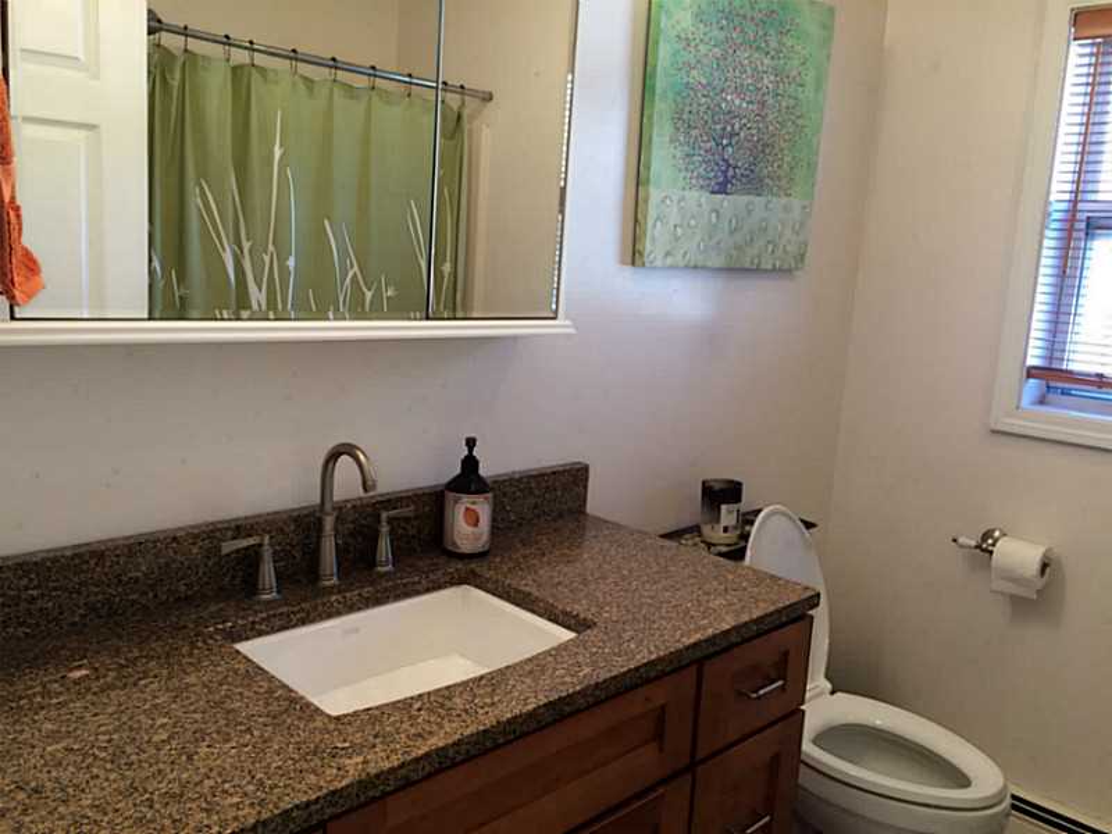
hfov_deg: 61.7
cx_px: 556
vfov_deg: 48.2
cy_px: 417
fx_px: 932
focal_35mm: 29
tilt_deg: -9.8
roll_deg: -3.2
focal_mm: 4.15
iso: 50
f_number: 2.2
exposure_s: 1/30
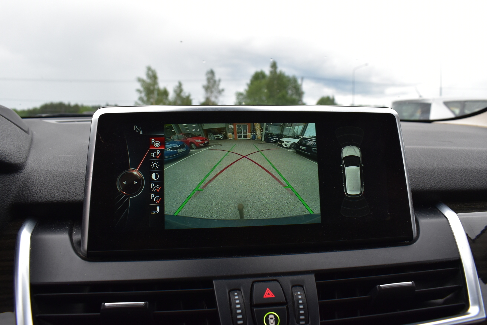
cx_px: 244
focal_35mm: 27
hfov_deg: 67.4
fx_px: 365
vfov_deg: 47.9
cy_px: 162
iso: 400
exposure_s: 1/90
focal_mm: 18
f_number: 8
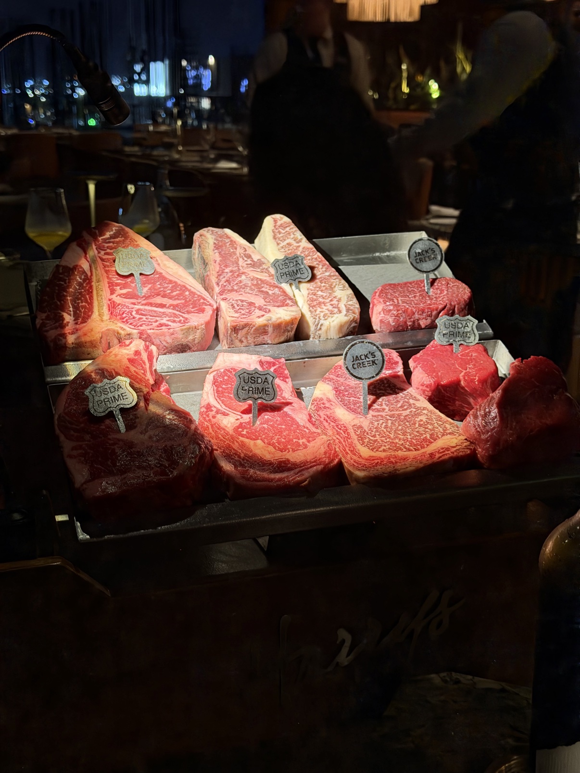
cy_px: 386
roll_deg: -1.5
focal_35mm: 48
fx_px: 1072
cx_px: 290
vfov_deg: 39.7
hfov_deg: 30.3
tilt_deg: -15.5
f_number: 1.78
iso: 400
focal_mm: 6.76
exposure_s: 1/40
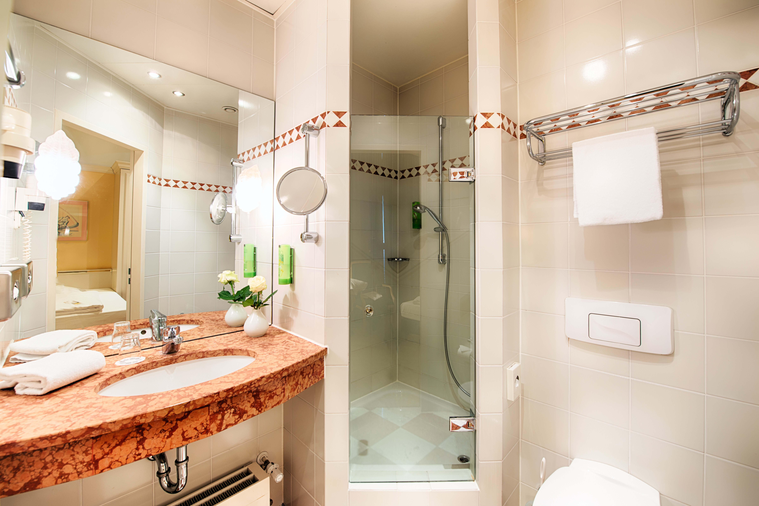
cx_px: 380
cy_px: 253
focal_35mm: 14
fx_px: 295
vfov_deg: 81.2
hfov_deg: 104.2
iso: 100
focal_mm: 14
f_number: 8
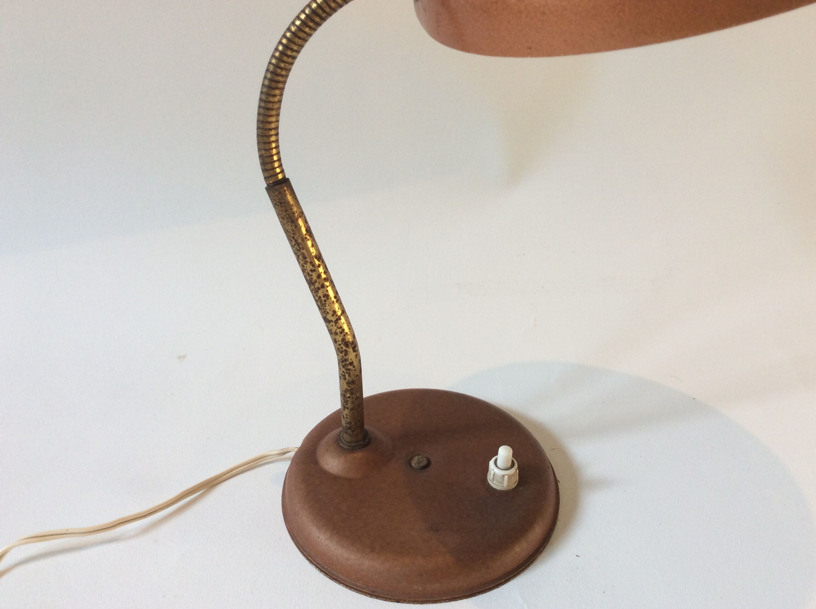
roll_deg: +3.3
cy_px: 304
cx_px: 408
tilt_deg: -33.9
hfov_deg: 56.9
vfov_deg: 44.1
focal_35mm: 32
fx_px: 753
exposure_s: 1/50
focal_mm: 3.3
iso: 40
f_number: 2.4
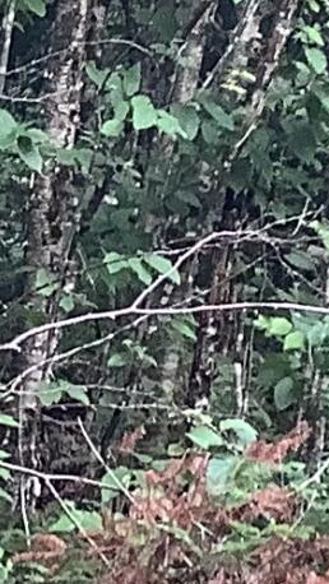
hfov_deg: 5.5
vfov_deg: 9.8
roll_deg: +1.2
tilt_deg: +2.8
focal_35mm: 221
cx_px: -148
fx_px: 3424
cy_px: 291
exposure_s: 1/60
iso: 50
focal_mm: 3.3
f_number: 2.4
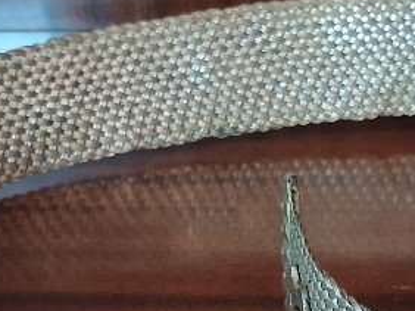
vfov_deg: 12.6
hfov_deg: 16.8
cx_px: 391
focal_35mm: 115
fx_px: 1378
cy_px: 343
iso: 640
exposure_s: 1/24
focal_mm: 4
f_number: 1.8
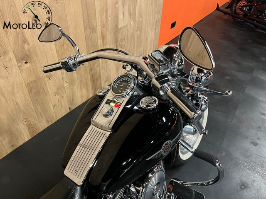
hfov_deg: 67.3
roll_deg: -2.5
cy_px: 100
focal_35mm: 26
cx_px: 133
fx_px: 200
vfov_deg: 53.1
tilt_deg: -40.2
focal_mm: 5.1
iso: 640
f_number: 1.6
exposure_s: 1/33
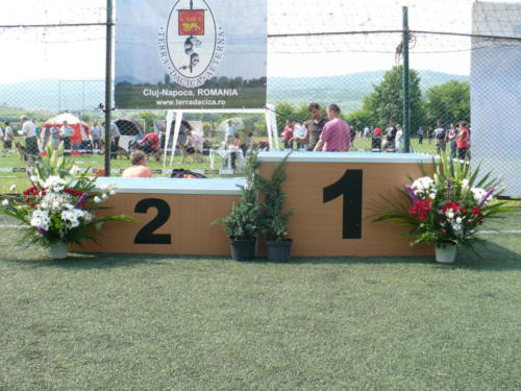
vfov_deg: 32.9
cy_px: 196
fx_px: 662
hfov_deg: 42.9
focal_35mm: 44
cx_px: 260
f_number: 2.8
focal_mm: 6.1
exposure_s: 1/500
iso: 100
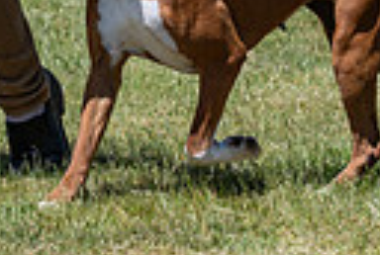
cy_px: -286
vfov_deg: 3.3
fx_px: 4348
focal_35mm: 411
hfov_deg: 5.0
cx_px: 83
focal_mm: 91
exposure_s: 1/640
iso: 125
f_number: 6.3
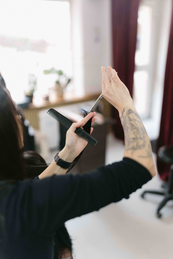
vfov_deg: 54.4
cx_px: 86
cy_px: 130
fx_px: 252
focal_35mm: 35
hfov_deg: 37.9
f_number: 1.2
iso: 800
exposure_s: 1/320
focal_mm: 35
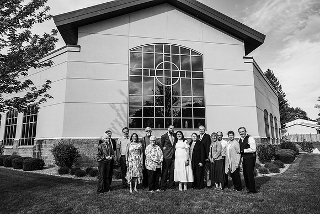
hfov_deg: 73.7
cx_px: 160
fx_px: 213
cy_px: 107
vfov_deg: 53.2
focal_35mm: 24
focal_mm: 24
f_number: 3.5
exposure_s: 1/1600
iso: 200
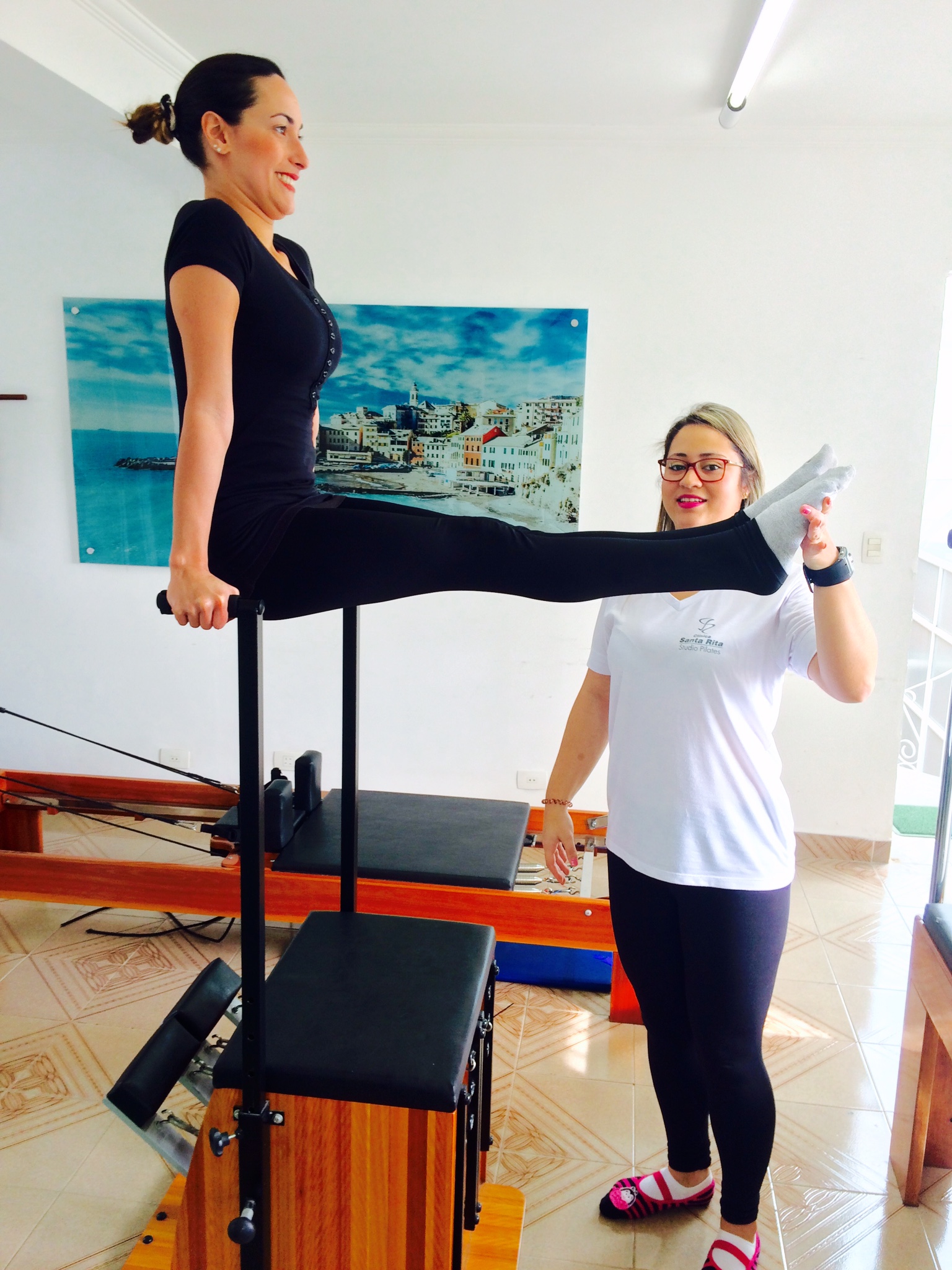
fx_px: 1063
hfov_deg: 48.2
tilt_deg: -13.0
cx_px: 476
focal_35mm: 29
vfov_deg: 61.7
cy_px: 635
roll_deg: -0.7
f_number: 2.2
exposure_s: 1/40
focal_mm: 4.15
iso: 40
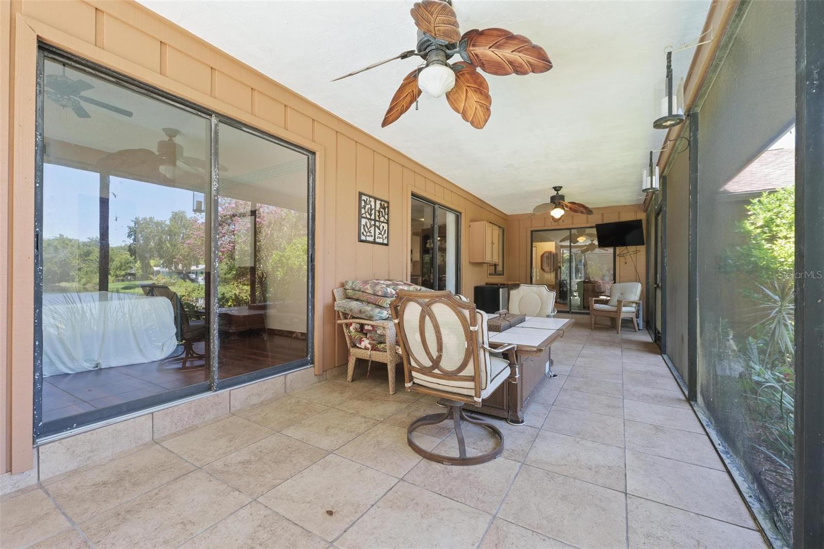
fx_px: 320
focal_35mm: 14
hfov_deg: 104.3
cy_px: 274
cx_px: 412
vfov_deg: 81.2
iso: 400
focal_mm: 14
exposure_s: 1/13
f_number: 8
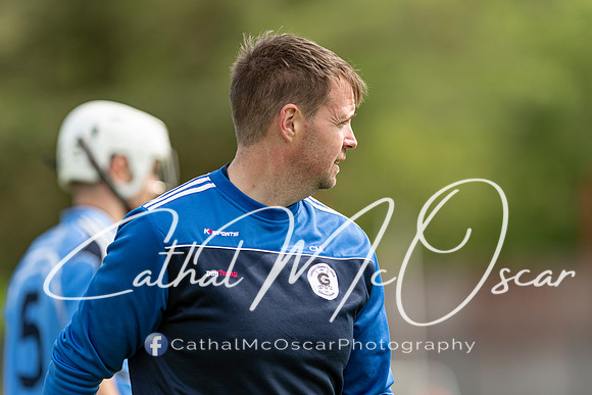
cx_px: 296
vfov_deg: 3.1
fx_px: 7401
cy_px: 198
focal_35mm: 450
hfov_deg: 4.6
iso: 140
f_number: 2.8
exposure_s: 1/1600
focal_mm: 300
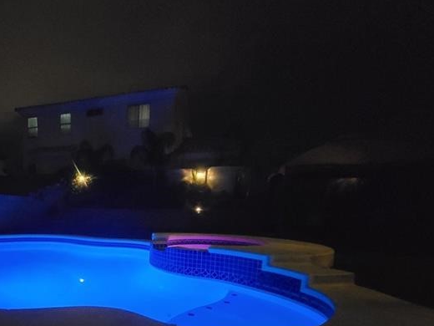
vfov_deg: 63.0
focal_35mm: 20
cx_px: 118
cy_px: 236
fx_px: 251
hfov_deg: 76.7
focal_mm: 2.2
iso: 2500
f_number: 2.2
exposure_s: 1/19
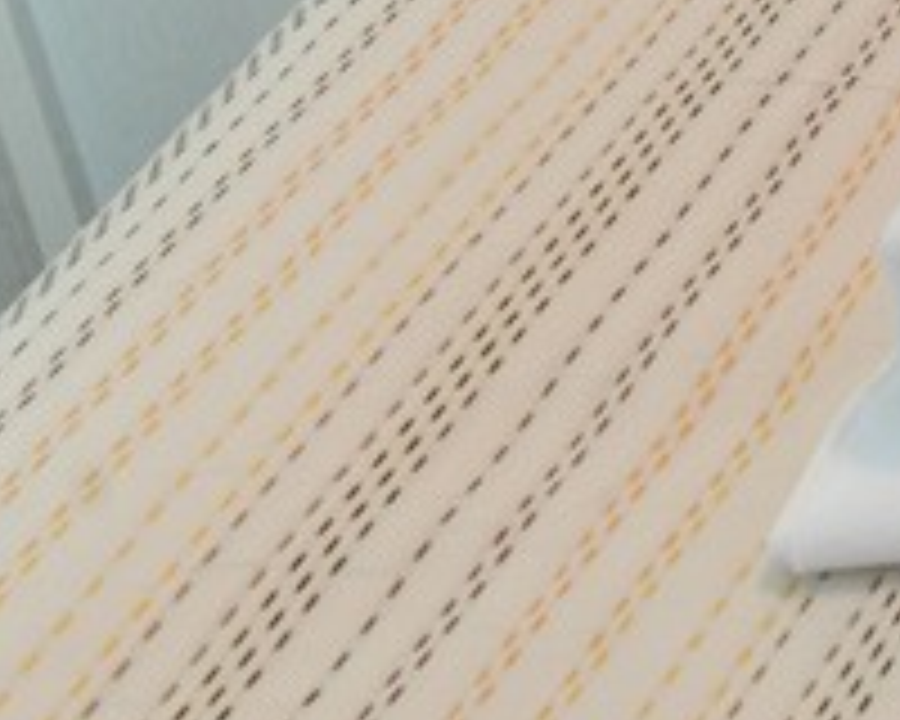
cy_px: -1465
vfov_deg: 10.4
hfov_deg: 11.2
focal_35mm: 105
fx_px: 2797
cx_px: 2696
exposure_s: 1/5
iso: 200
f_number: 11
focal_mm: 14
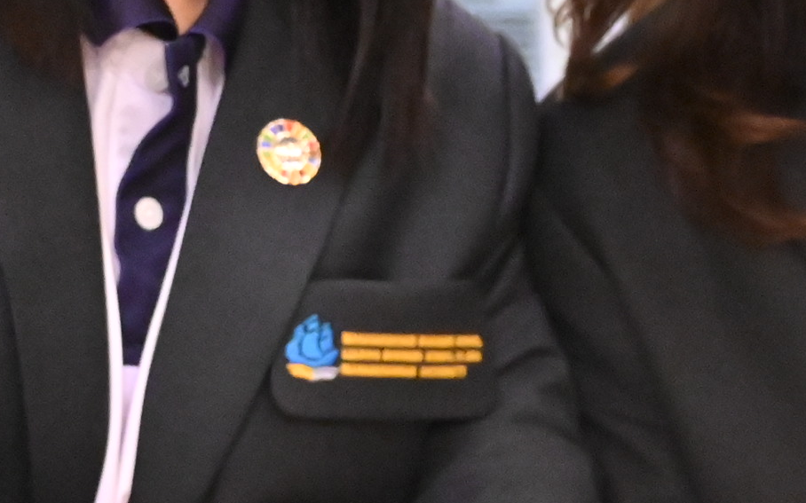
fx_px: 4129
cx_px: 597
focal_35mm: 188
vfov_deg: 7.0
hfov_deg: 11.1
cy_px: 328
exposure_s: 1/80
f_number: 5.6
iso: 8000
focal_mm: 37
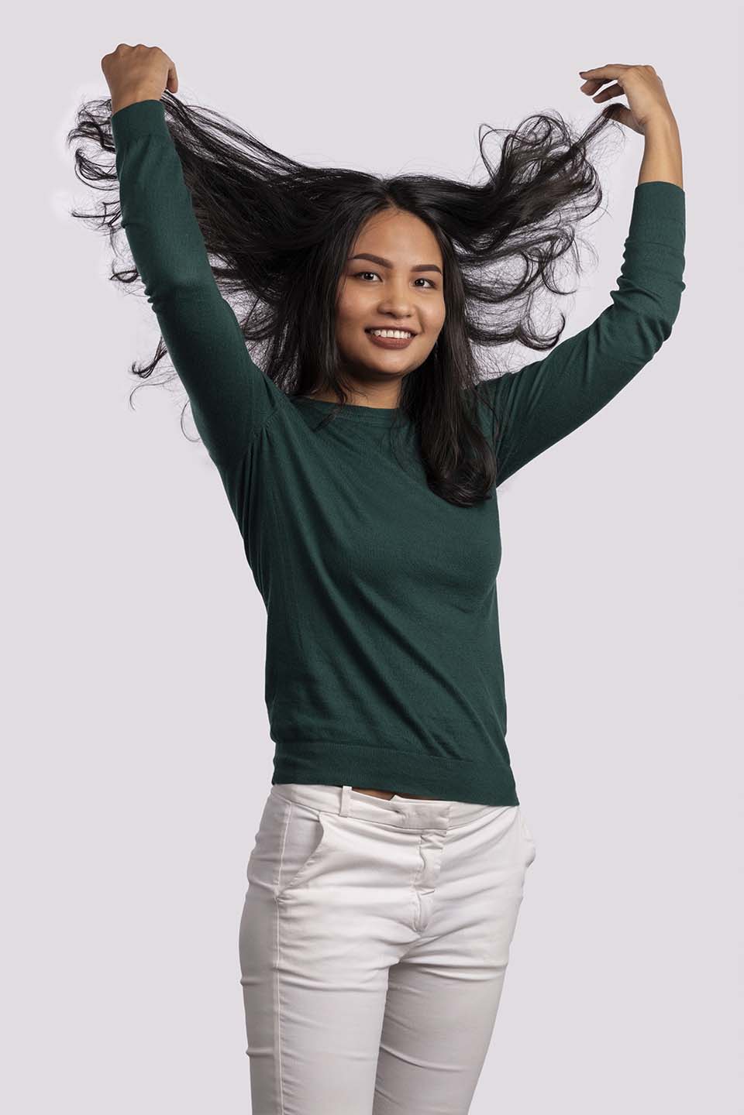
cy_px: 558
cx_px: 372
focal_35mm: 105
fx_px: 3255
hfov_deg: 13.0
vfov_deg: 19.5
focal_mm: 105
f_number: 10
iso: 125
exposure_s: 1/250
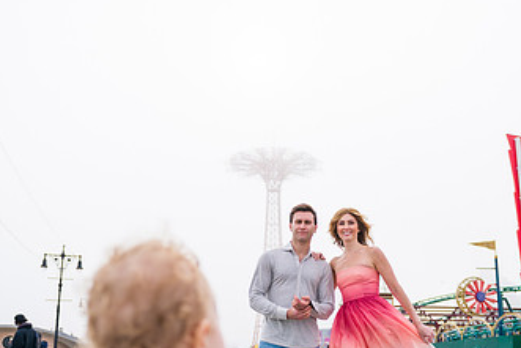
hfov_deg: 46.2
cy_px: 245
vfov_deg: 31.5
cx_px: 302
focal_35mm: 42
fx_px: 608
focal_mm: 24
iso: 200
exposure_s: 1/4000
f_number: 3.2
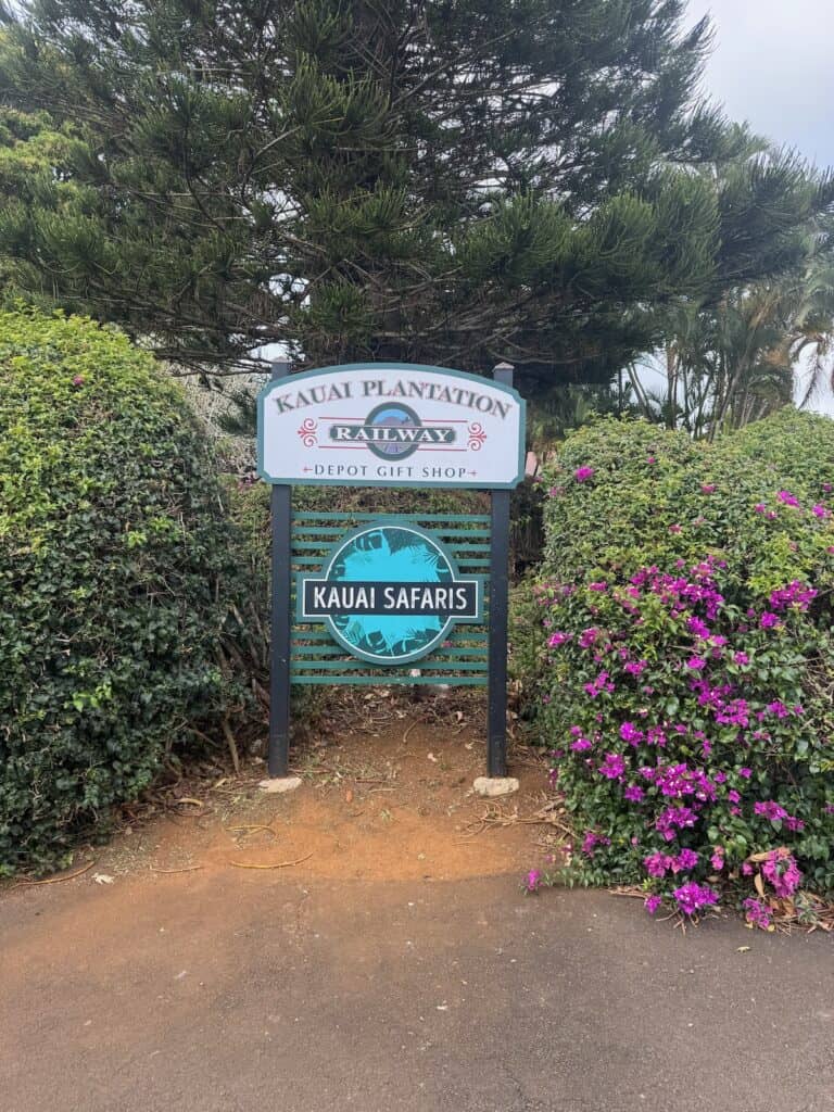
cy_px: 556
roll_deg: +0.0
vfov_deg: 71.6
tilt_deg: -3.4
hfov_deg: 56.8
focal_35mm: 24
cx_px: 417
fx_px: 771
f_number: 1.78
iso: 80
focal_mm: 6.76
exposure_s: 1/888
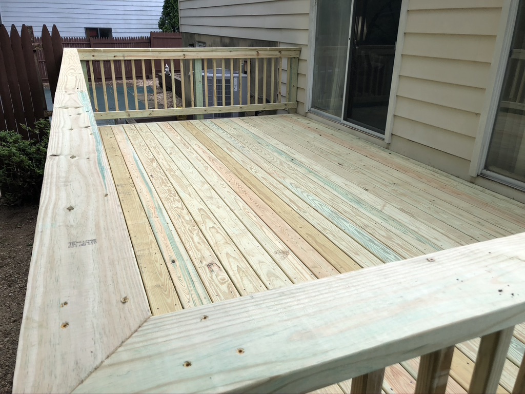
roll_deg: -1.9
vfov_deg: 49.7
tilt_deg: -21.1
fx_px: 425
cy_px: 197
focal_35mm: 28
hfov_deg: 63.4
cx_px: 262
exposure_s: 1/382
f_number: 1.8
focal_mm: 3.99
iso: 20
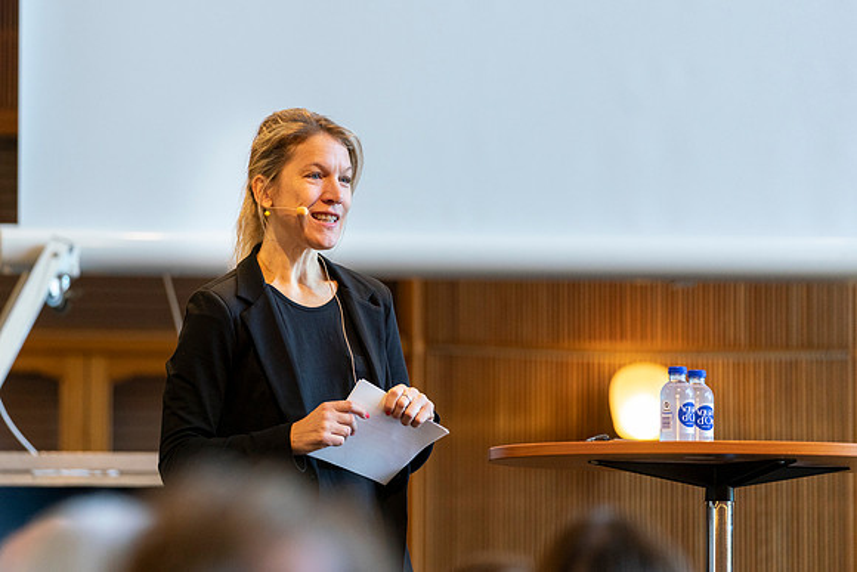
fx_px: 5324
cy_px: 323
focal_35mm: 224
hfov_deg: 9.2
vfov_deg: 6.1
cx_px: 316
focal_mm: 174
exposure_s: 1/320
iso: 1600
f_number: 2.8
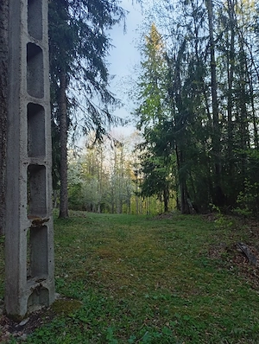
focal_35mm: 27
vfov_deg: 65.2
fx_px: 268
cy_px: 172
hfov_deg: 51.5
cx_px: 130
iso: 65
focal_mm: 3.84
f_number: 1.8
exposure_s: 1/50
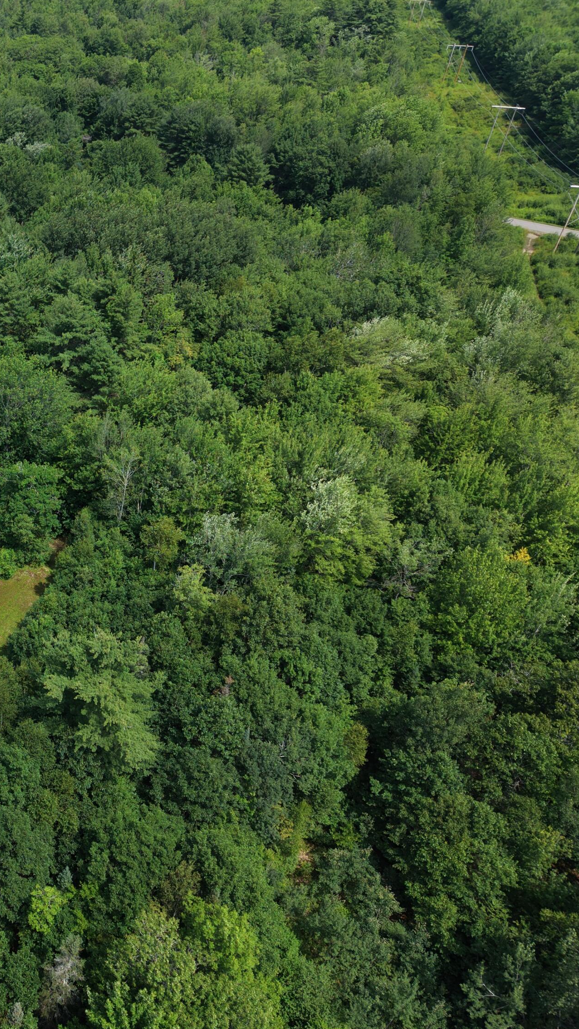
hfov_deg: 29.7
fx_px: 955
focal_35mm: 35
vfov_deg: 56.6
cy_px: 515
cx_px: -88
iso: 100
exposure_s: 1/320
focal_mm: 8.67
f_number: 1.8
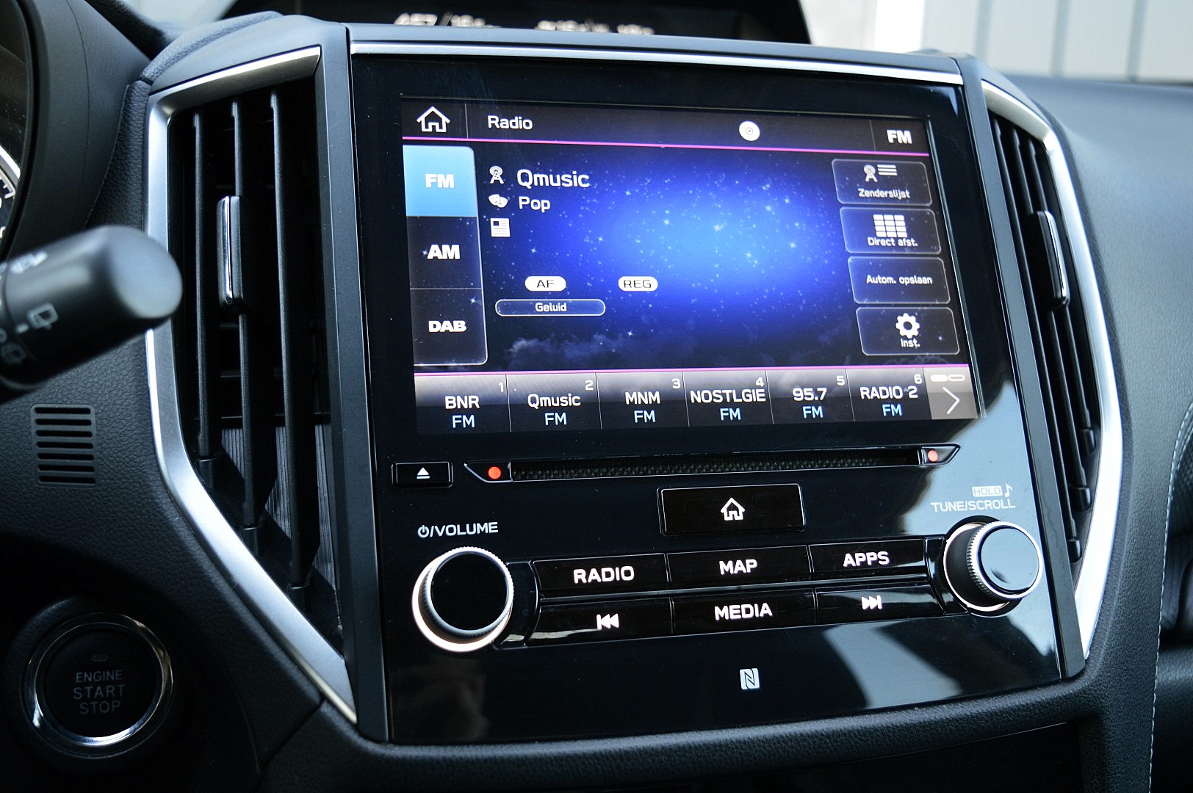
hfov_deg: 53.2
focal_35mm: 36
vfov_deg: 36.8
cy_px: 396
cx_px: 596
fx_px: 1192
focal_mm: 24
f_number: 4.5
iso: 800
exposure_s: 1/60
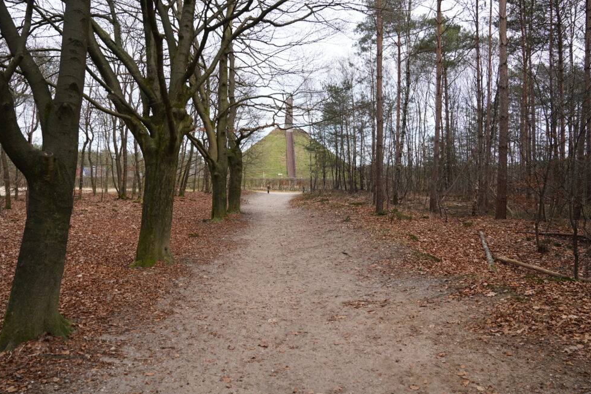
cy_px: 193
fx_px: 410
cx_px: 295
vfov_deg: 51.3
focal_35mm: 25
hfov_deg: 71.5
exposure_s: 1/80
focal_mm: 24
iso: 100
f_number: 5.6
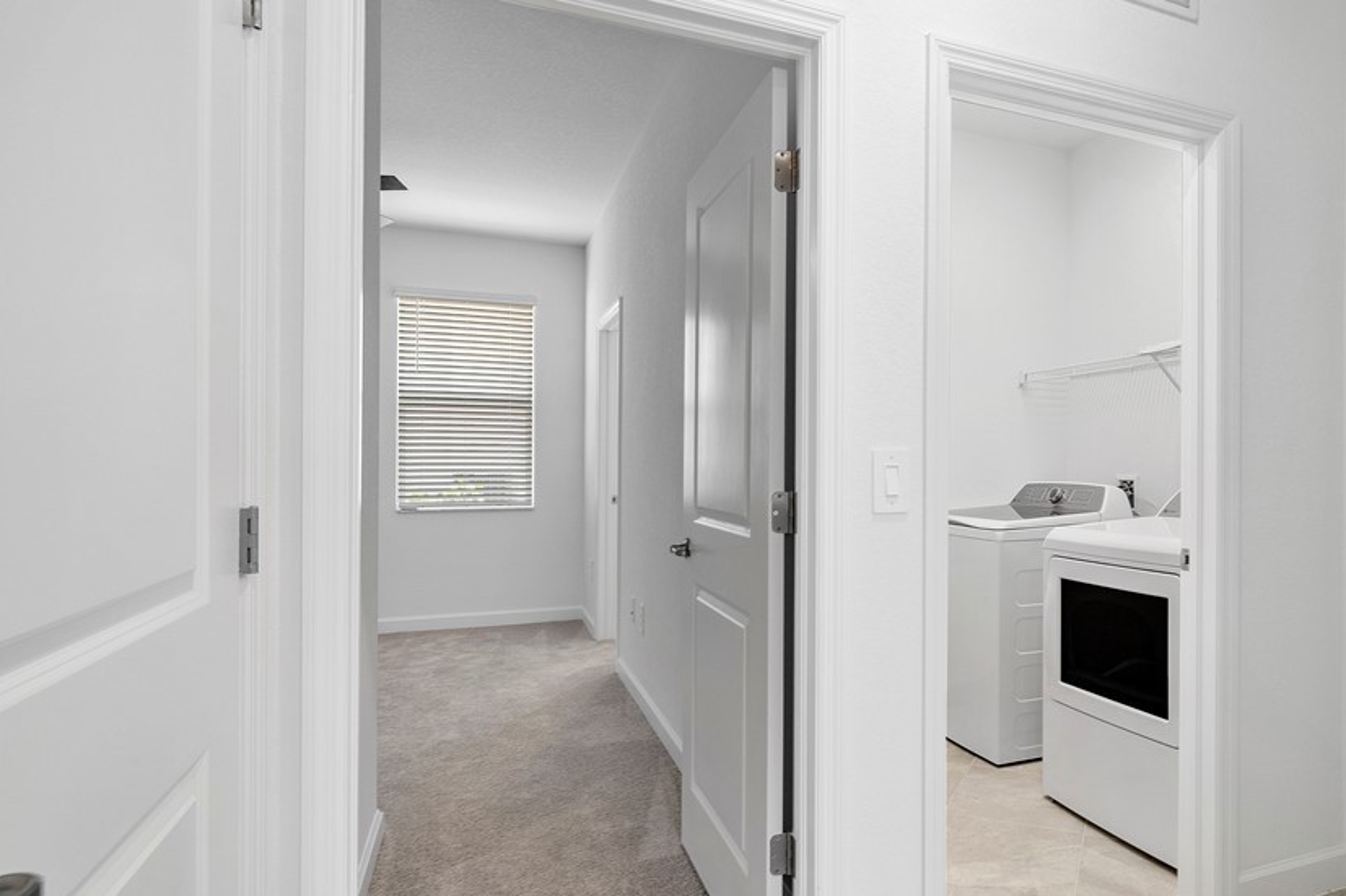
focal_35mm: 21
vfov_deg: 59.5
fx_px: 785
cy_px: 458
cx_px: 826
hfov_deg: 80.0
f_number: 11
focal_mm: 16
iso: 400
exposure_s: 1/10
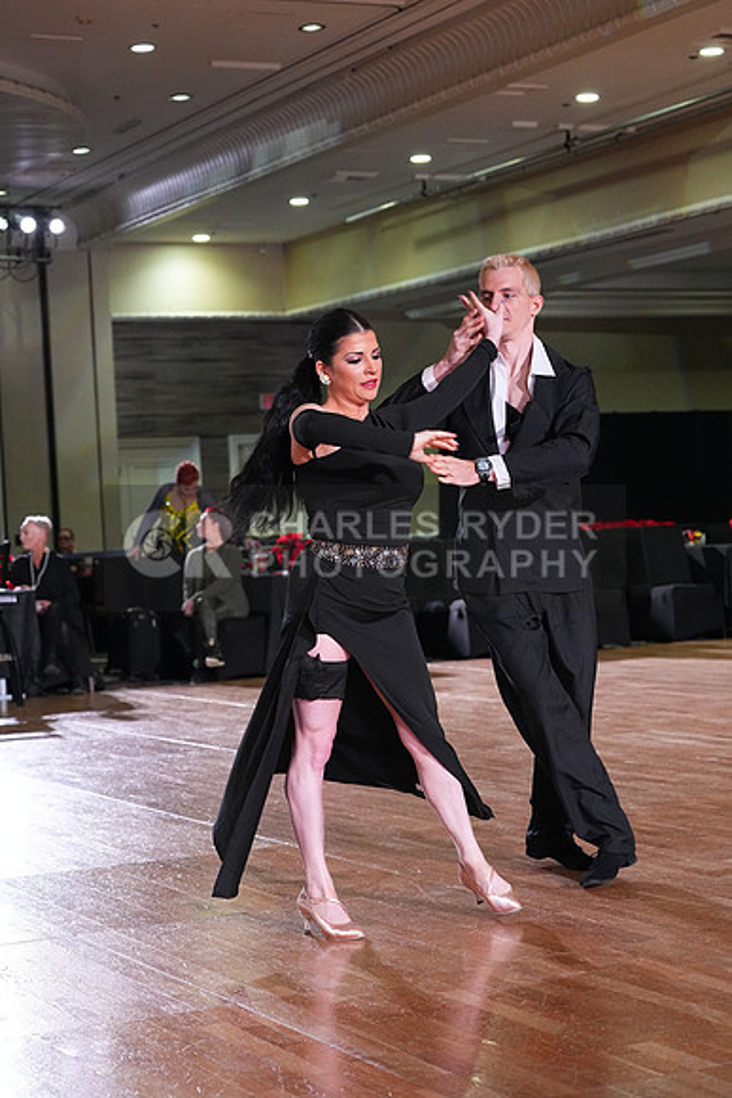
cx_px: 366
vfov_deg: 28.8
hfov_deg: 19.5
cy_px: 549
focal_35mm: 70
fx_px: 2134
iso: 6400
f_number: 5
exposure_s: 1/400
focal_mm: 70
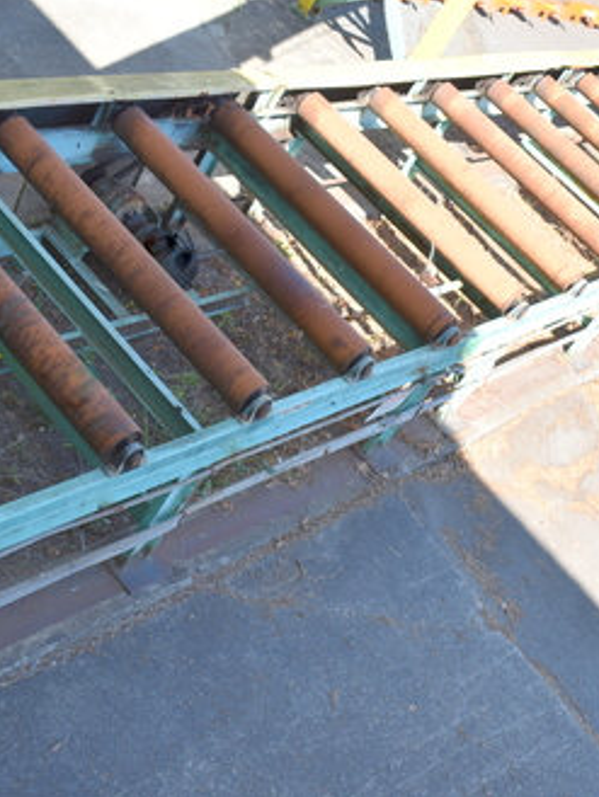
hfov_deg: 26.7
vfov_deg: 35.1
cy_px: 401
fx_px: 1262
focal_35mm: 55
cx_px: 313
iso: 100
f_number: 5.6
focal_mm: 25
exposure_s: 1/200
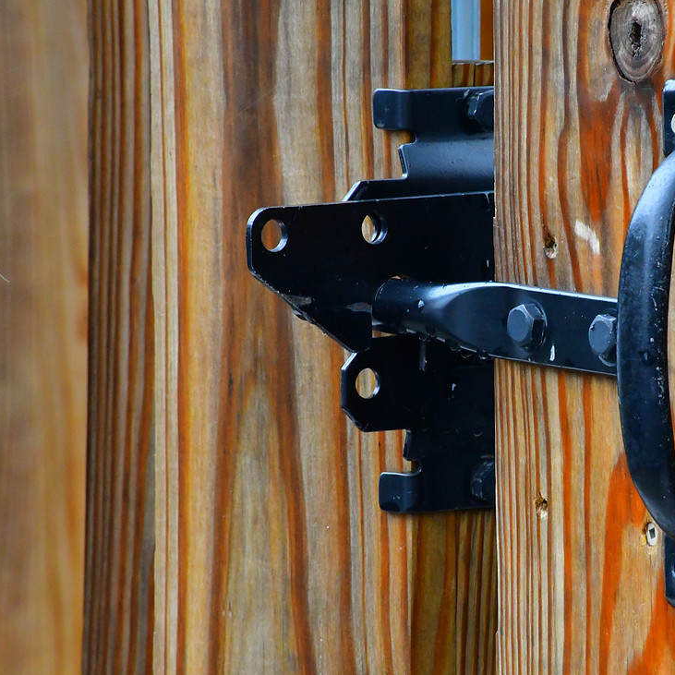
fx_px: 7192
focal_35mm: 326
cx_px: 504
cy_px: 338
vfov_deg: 5.4
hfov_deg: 5.4
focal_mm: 170
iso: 6400
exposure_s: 1/80
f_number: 16
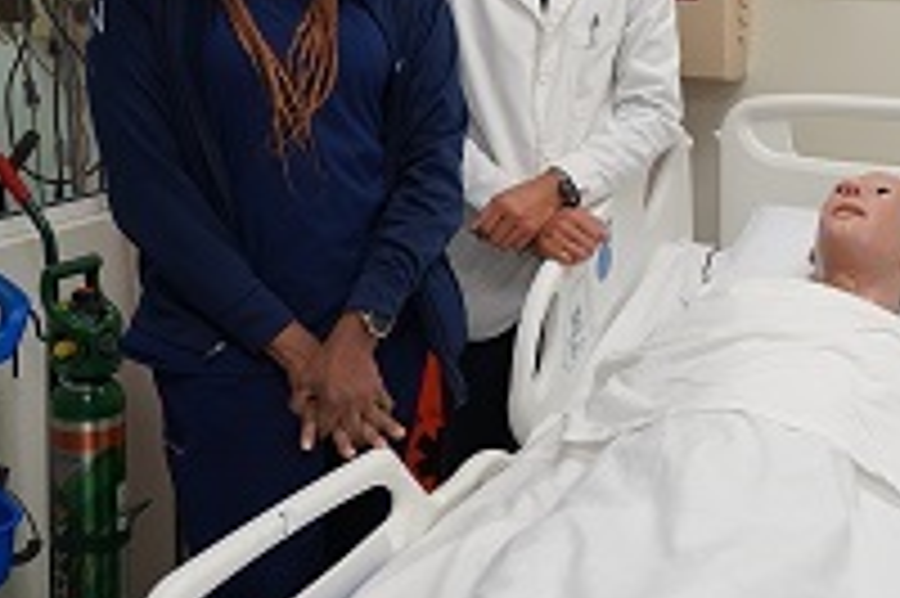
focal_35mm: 70
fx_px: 1749
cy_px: 180
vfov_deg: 19.3
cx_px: 850
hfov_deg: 27.6
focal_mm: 35
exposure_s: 1/160
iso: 800
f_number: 4
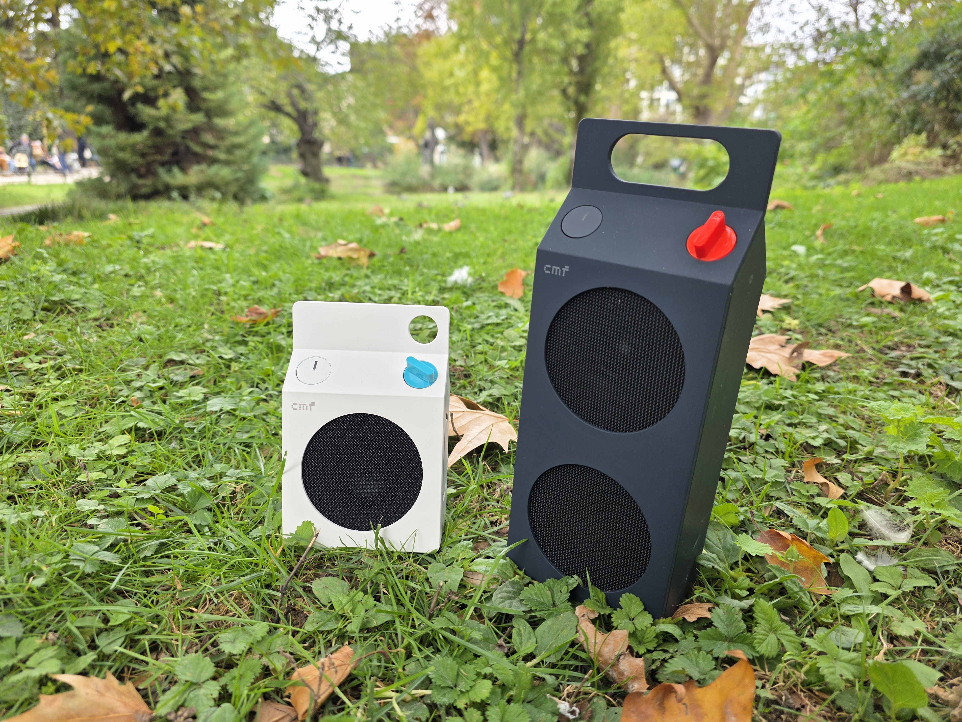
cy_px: 361
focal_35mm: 23
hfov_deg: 73.9
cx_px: 481
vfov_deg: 58.9
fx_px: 639
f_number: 1.7
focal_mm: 6.3
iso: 100
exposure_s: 1/180
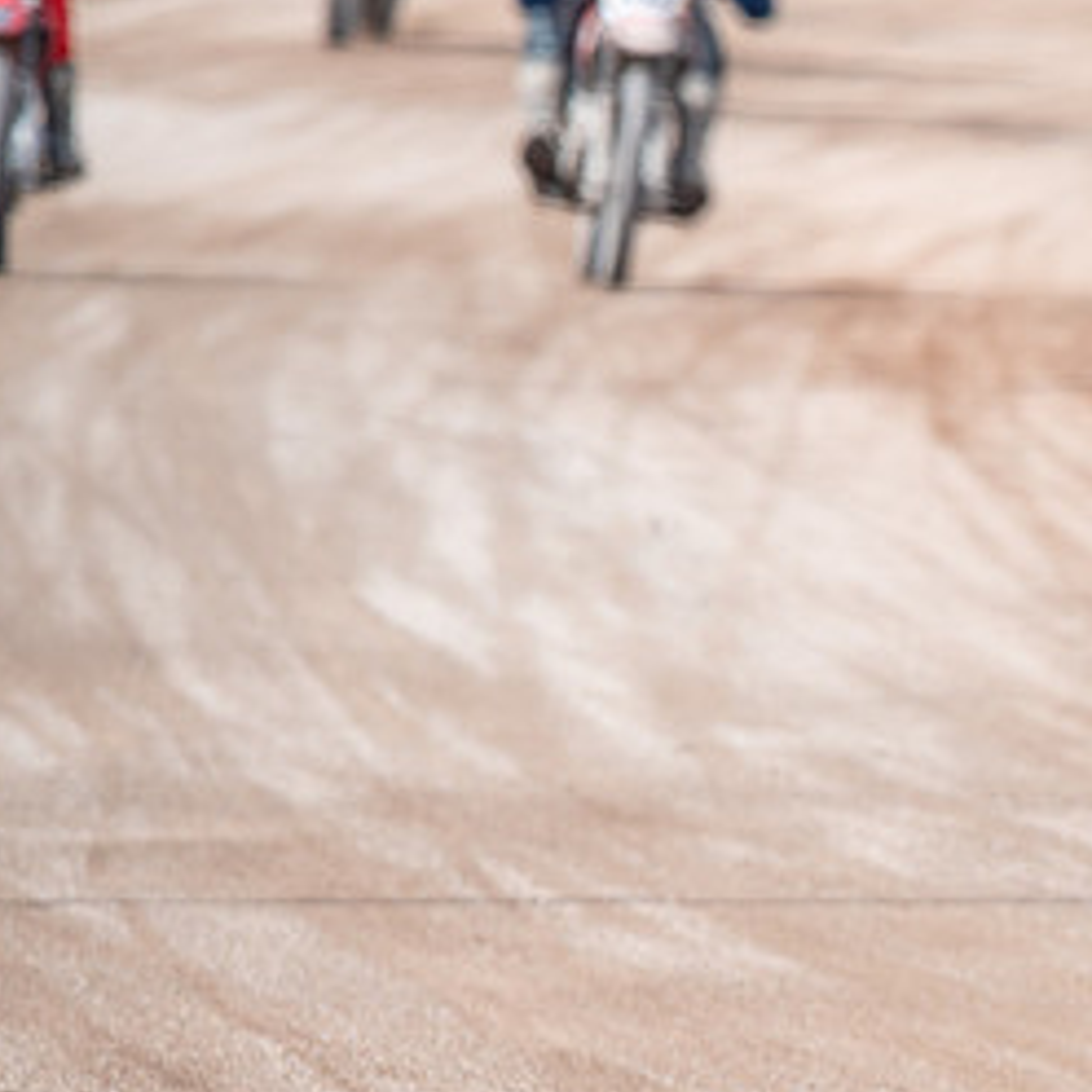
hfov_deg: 1.3
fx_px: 48931
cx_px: 1497
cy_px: 840
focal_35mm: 1371
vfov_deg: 1.3
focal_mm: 500
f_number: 8
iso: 160
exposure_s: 1/250
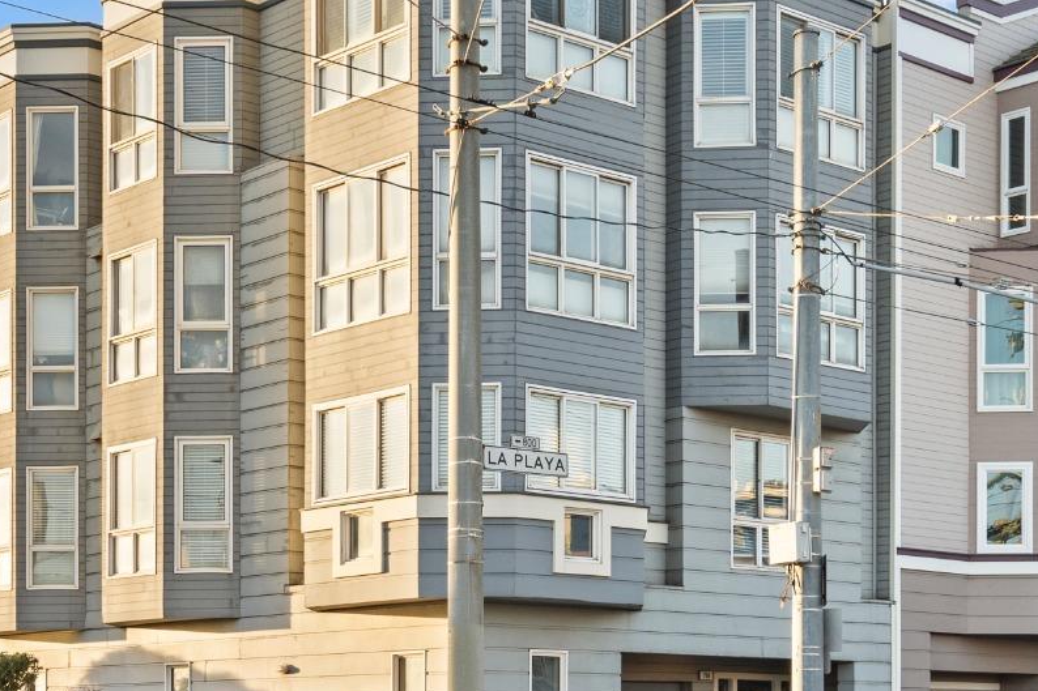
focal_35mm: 68
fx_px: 1960
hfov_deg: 29.6
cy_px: 295
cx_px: 400
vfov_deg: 20.0
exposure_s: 1/125
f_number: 8
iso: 400
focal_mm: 24
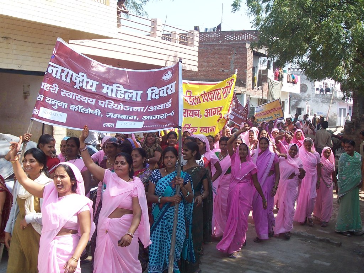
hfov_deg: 38.2
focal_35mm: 50
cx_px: 182
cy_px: 136
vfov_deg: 29.1
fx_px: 526
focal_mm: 8.6
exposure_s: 1/500
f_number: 3.4
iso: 80
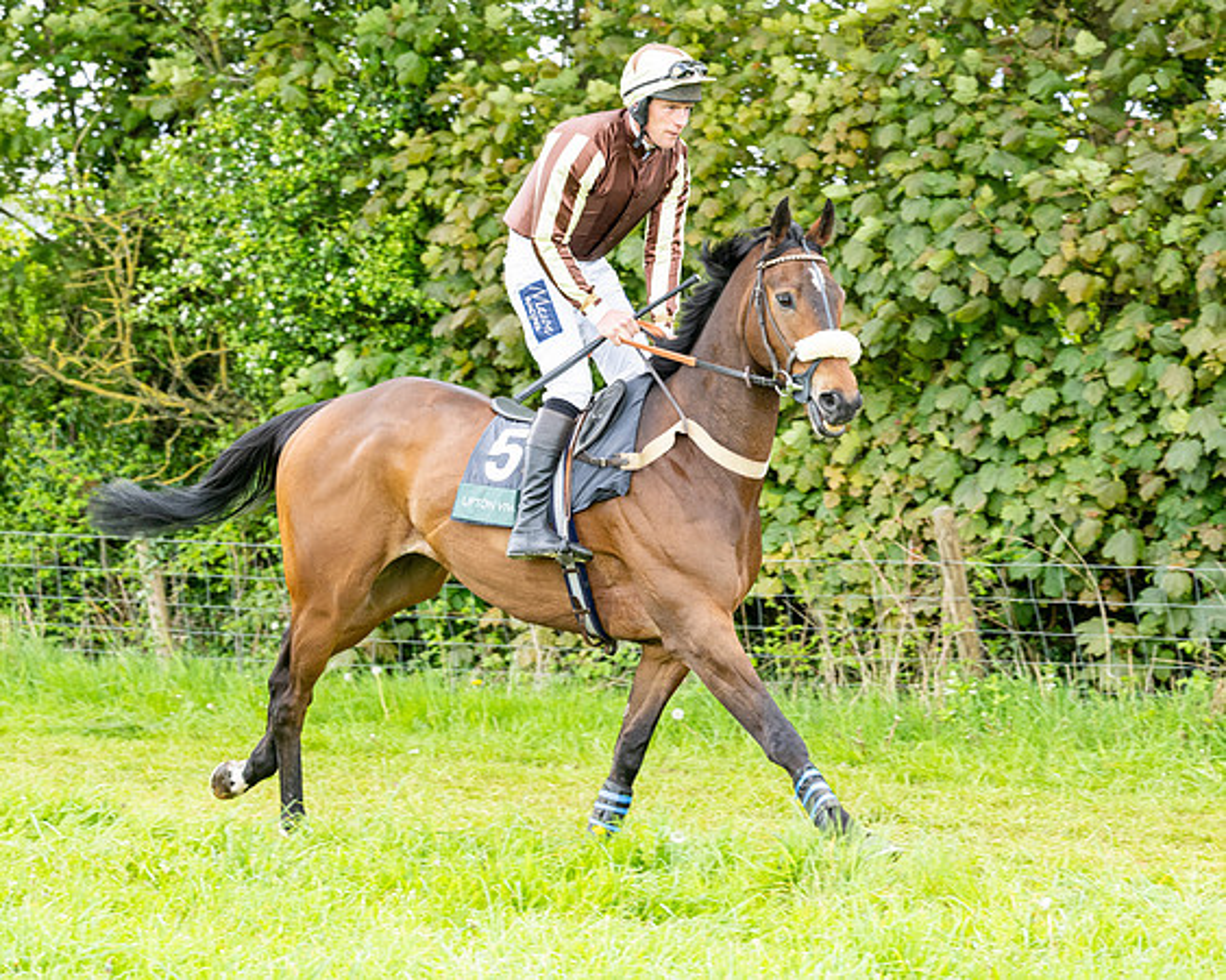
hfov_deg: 12.9
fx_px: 5409
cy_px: 461
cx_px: 607
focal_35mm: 149
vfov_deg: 10.4
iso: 400
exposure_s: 1/400
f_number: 5
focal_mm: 100
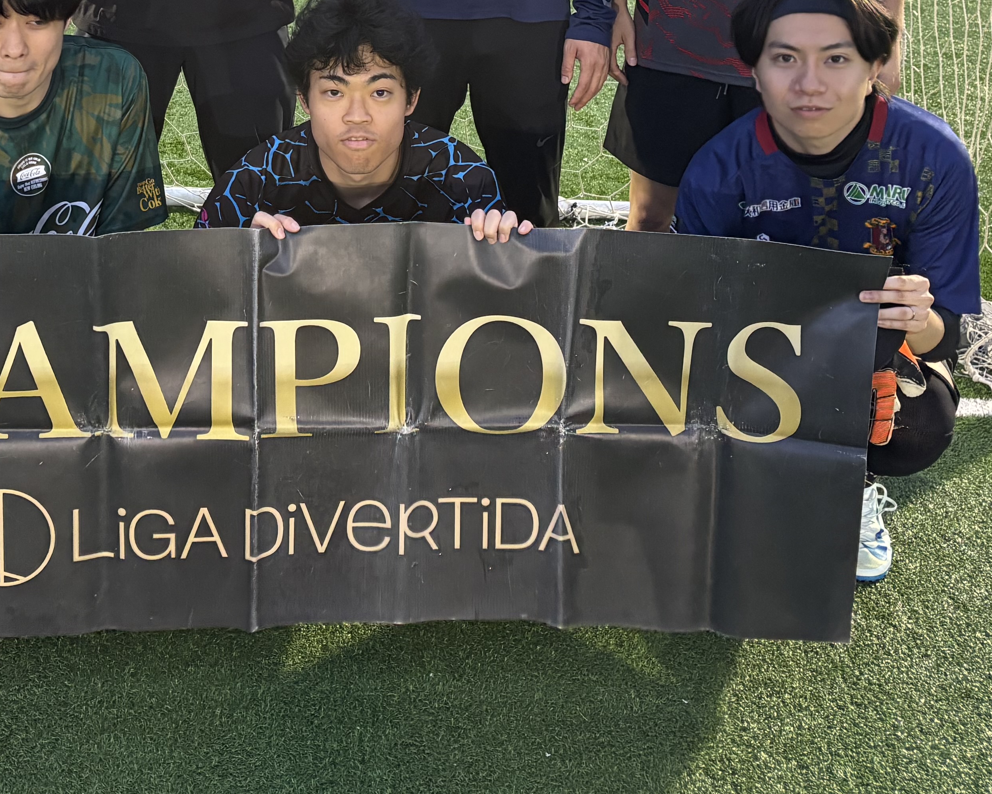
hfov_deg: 31.9
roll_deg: -1.9
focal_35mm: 58
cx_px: 247
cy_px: -1
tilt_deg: -12.8
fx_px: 1703
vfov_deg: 25.0
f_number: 1.6
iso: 320
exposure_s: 1/50
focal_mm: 5.96
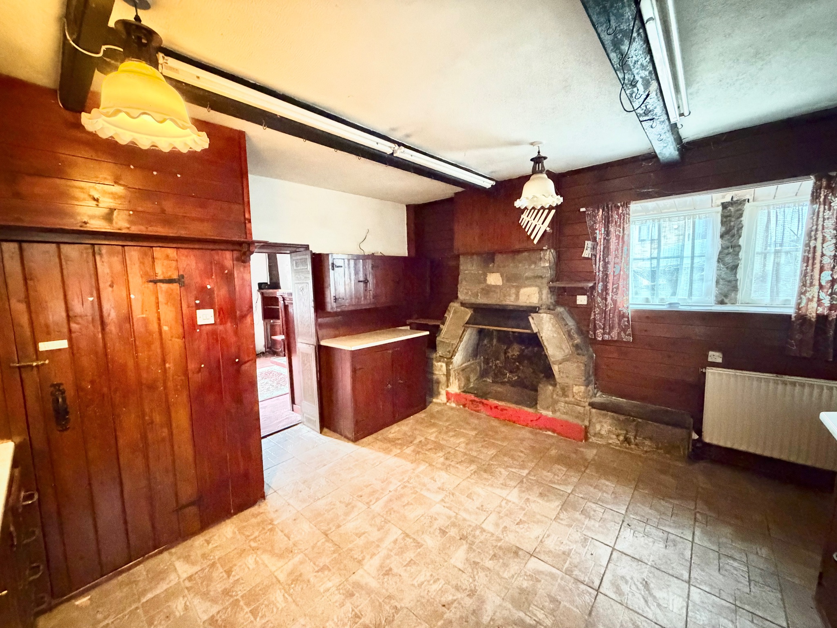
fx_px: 339
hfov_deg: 102.1
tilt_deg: -5.4
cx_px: 418
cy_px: 314
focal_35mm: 14
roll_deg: +1.1
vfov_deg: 85.7
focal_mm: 2.22
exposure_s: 1/40
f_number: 2.2
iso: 1600
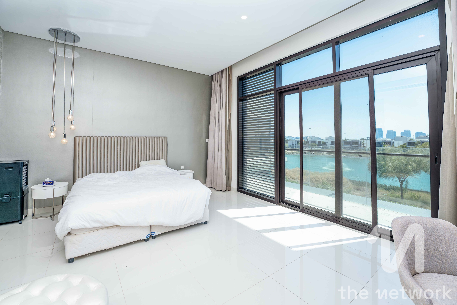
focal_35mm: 14
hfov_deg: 104.3
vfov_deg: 81.2
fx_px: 178
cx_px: 228
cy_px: 152
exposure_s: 1/160
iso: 80
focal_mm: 14
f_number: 8
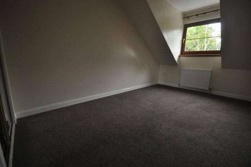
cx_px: 126
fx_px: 104
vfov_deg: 77.2
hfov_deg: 100.4
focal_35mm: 15
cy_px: 84
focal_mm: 10
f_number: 4
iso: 800
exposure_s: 1/60
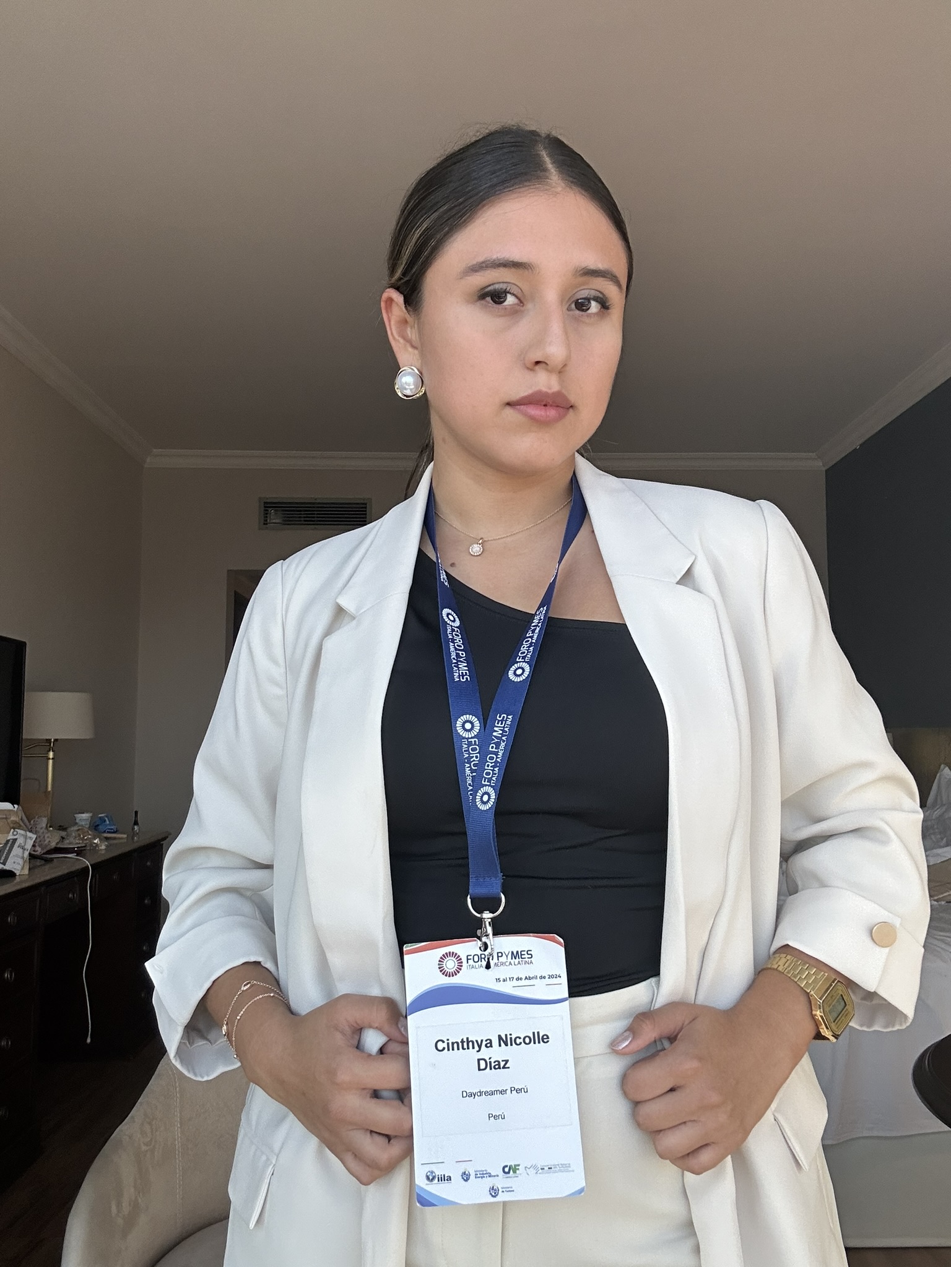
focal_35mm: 30
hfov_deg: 46.8
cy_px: 634
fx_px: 1099
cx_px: 476
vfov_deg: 60.0
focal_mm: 2.69
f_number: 1.9
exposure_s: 1/121
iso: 64
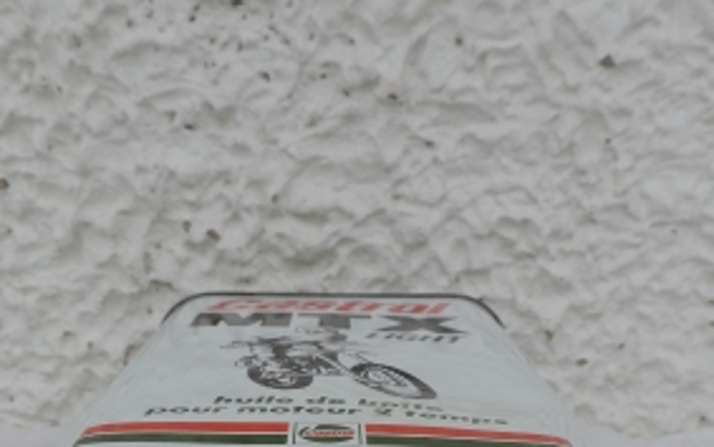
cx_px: 328
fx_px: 1051
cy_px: 444
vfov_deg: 23.0
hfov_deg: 37.5
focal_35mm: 54
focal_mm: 4.3
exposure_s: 1/500
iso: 80
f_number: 3
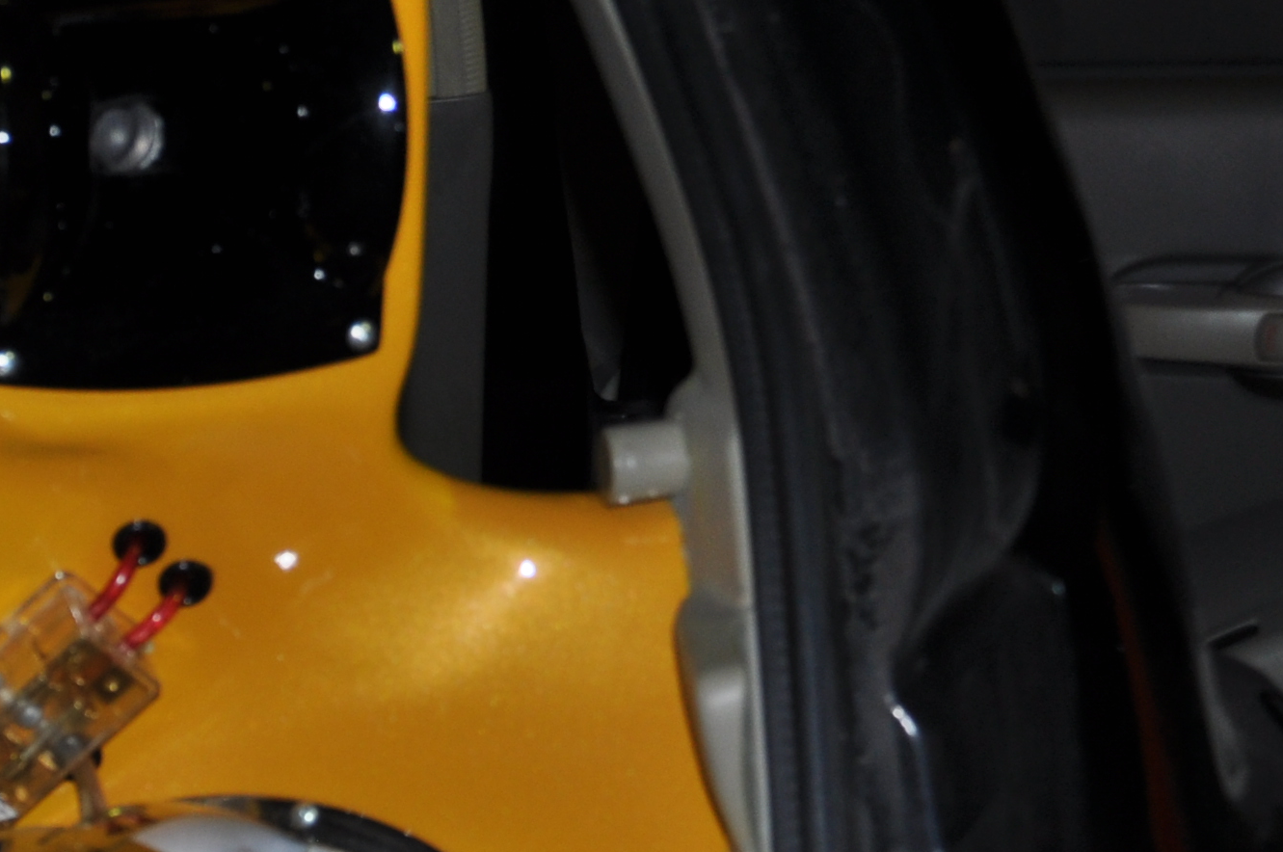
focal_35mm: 116
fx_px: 4129
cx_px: -758
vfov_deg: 11.5
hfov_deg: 15.9
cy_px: 1095
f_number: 3.8
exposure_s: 1/40
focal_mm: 24
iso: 200
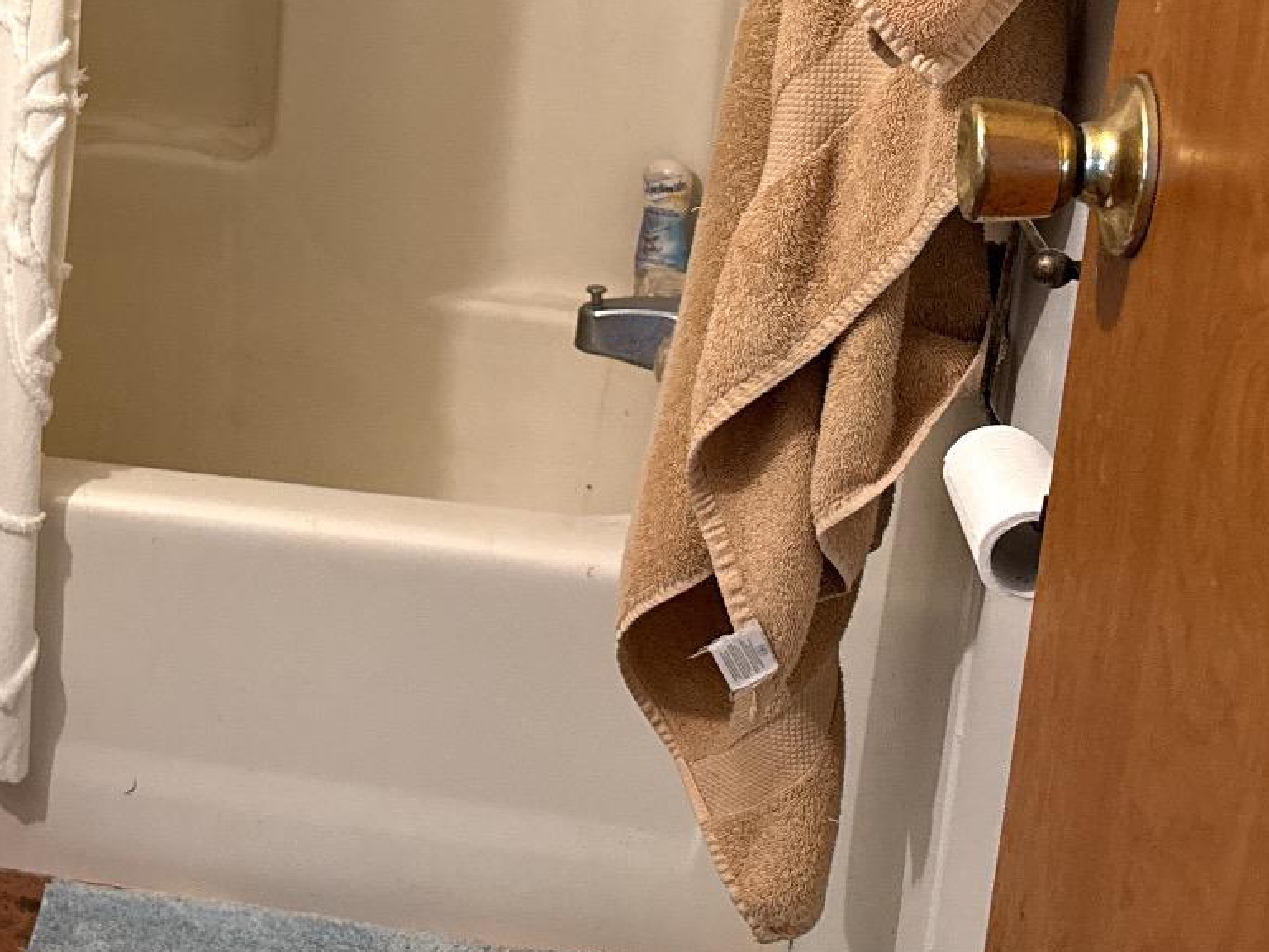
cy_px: 20
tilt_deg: -11.7
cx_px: -139
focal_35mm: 64
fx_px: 2346
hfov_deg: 27.6
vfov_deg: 22.1
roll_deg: -1.9
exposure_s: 1/60
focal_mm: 6.76
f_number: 1.78
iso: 320
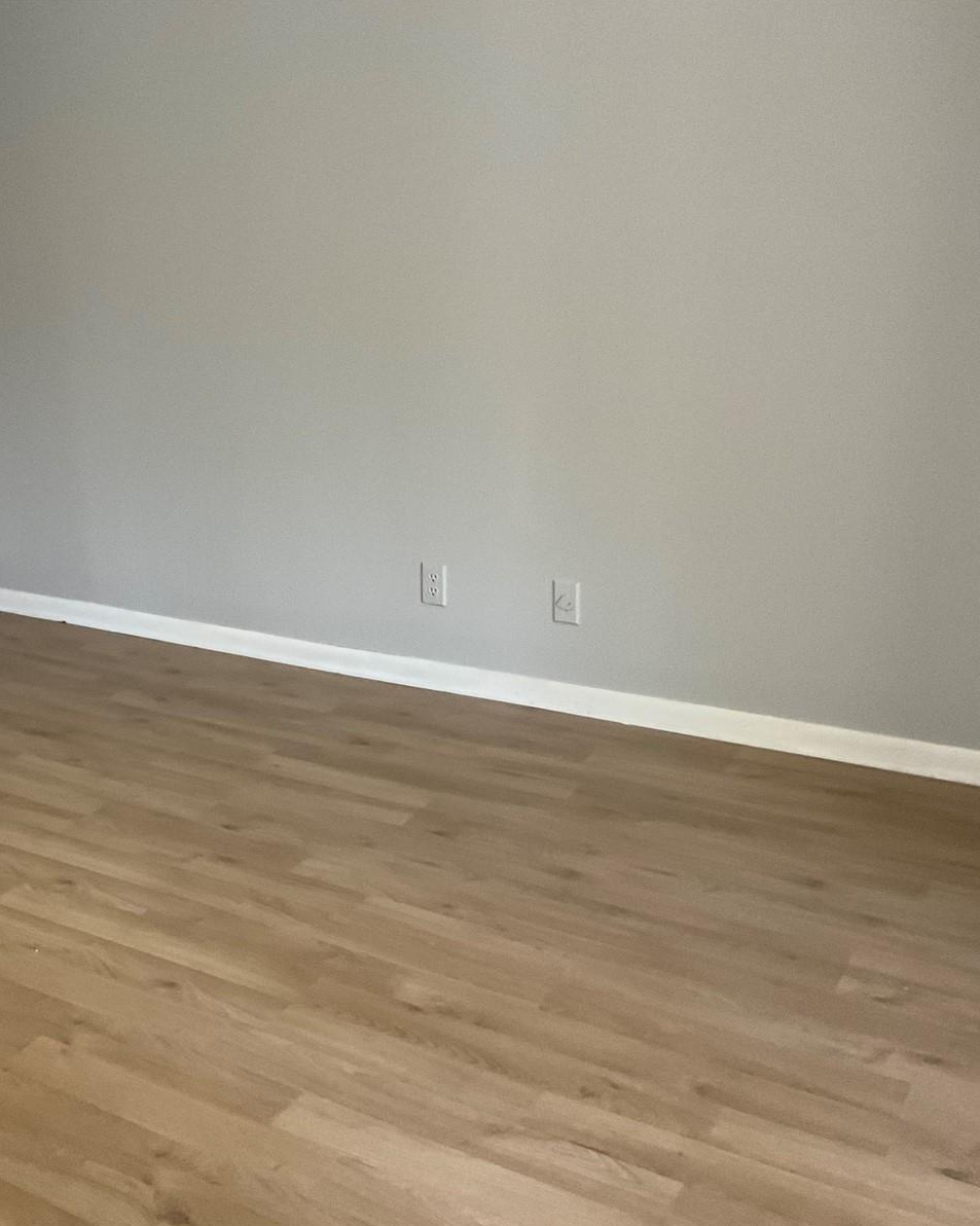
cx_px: 314
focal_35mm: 38
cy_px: 615
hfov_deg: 38.6
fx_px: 1378
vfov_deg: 47.9
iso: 250
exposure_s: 1/60
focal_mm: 3
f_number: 1.8
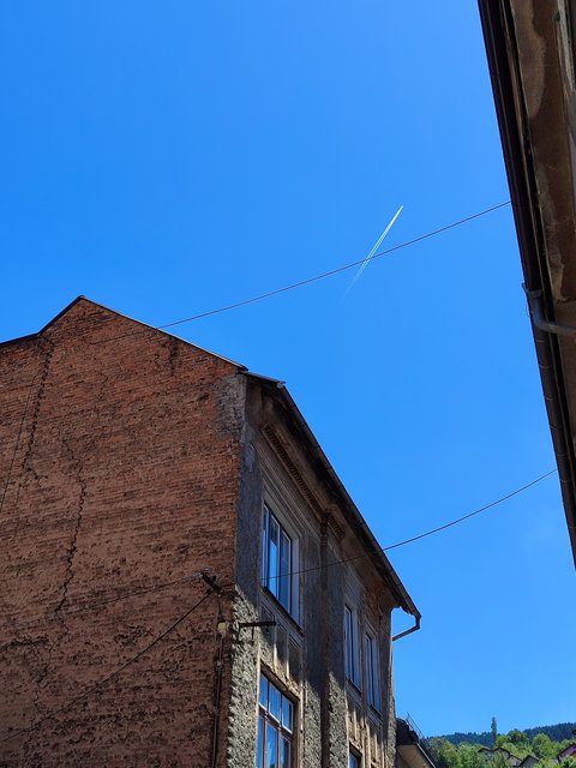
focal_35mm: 25
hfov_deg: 54.9
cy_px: 384
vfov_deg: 69.4
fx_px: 555
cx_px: 288
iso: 50
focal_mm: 5.95
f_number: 1.89
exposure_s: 1/523
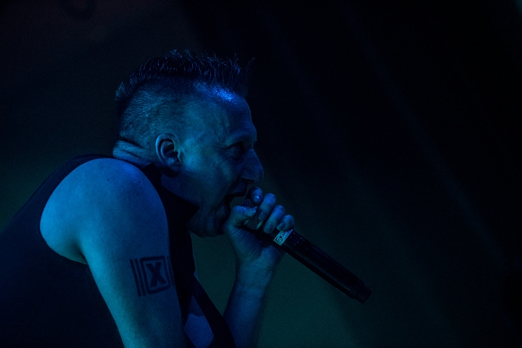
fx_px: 1959
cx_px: 261
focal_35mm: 135
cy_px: 174
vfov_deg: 10.2
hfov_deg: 15.2
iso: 4000
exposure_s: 1/100
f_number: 2.8
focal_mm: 135
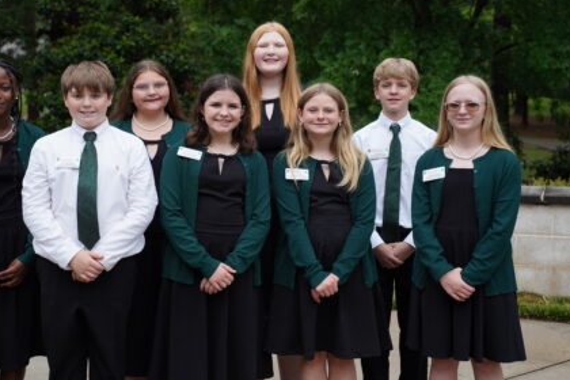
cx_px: 244
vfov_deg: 18.2
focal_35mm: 75
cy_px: 162
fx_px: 1187
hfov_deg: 27.0
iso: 250
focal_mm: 63
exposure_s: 1/125
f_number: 5.6
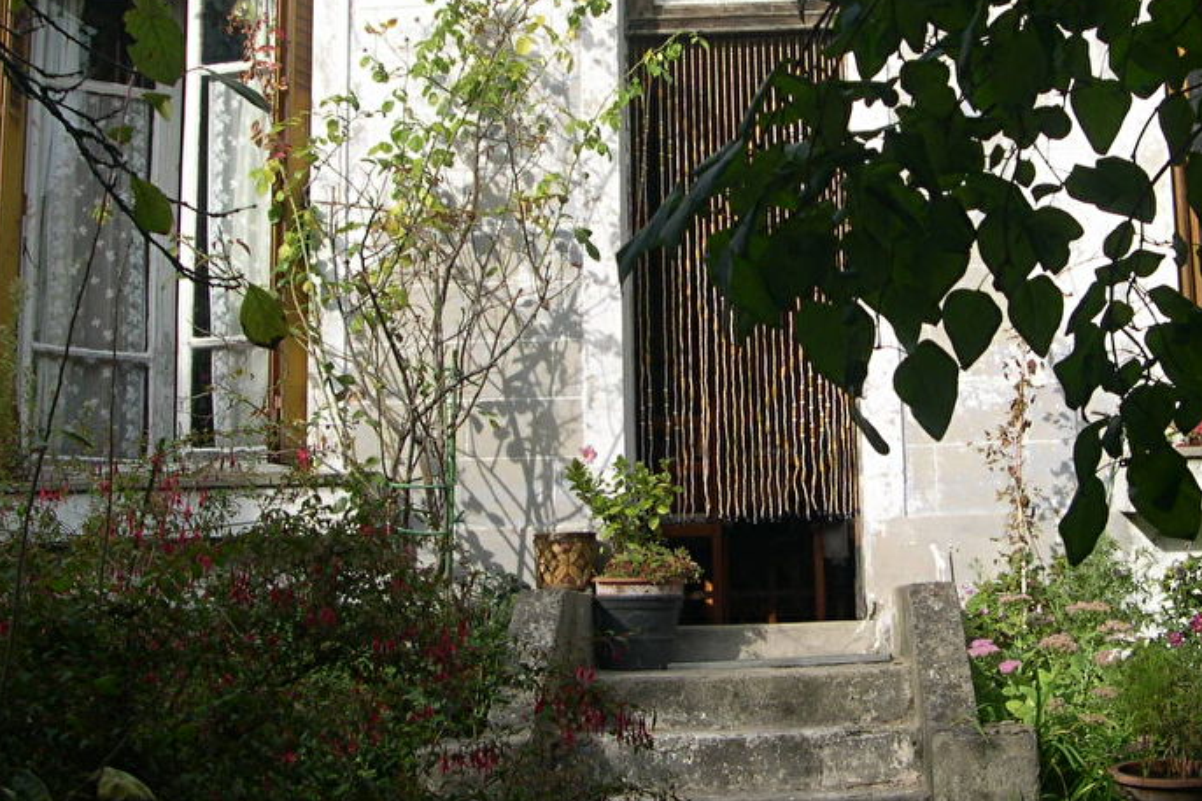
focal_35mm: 59
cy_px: 314
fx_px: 1969
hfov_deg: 33.8
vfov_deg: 22.9
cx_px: 741
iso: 100
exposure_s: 1/79.8
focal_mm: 8
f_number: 7.6
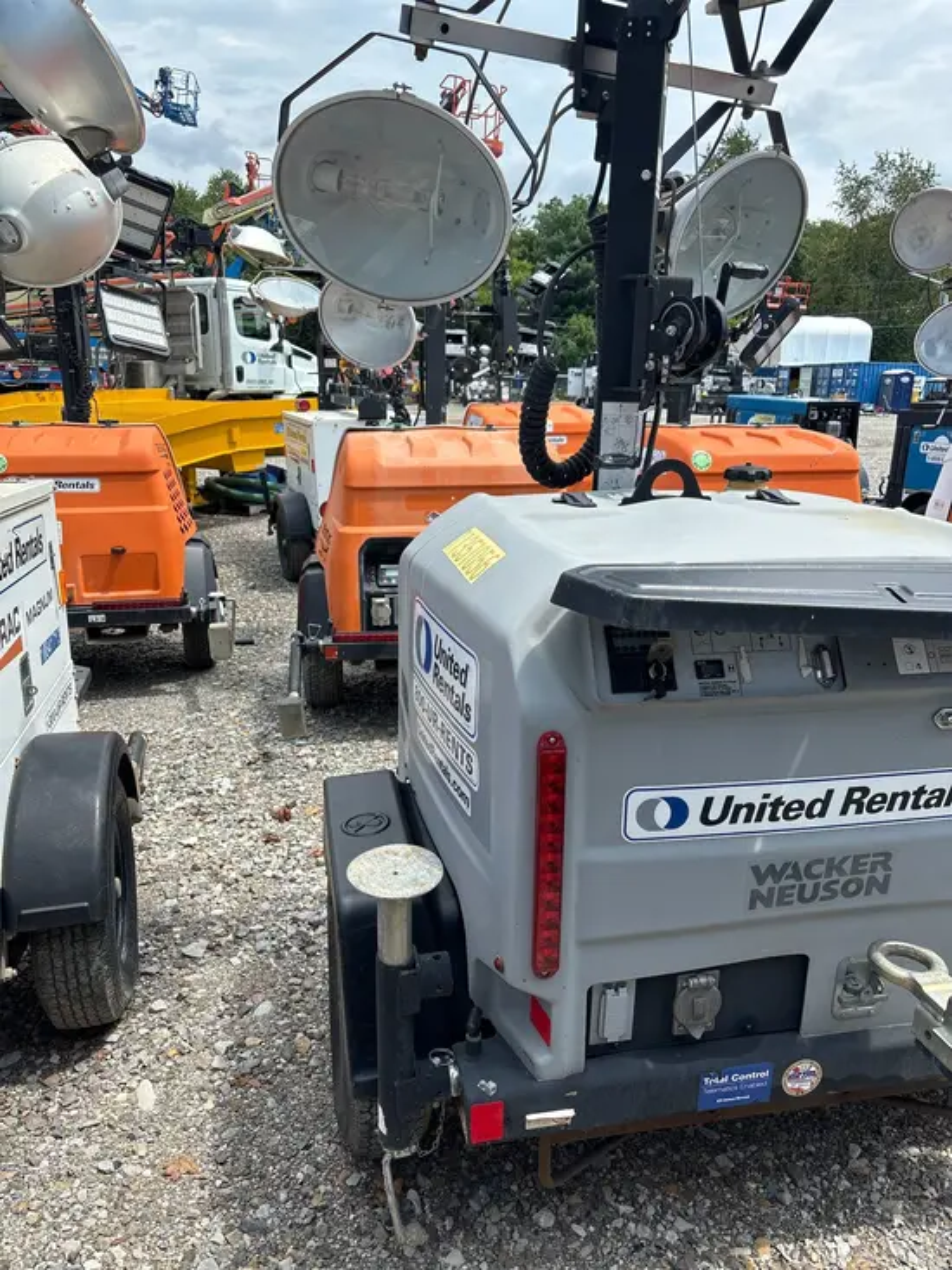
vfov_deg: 67.3
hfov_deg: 53.1
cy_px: 635
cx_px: 476
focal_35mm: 26
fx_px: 953
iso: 50
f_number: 1.6
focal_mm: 5.96
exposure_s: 1/2062
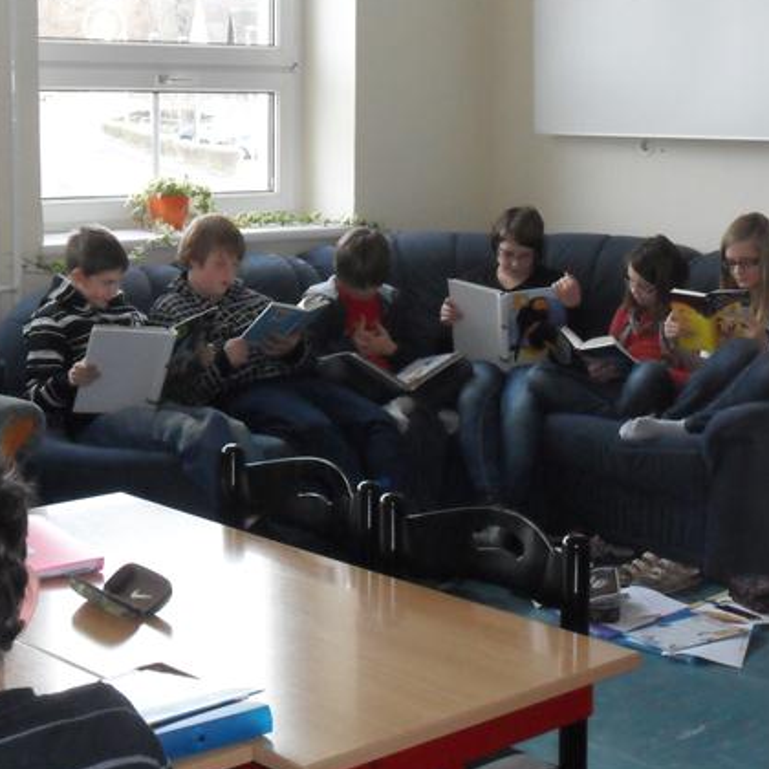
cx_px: 514
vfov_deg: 24.6
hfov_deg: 24.5
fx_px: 1759
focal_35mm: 70
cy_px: 339
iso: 320
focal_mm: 9.3
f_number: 5
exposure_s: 1/60
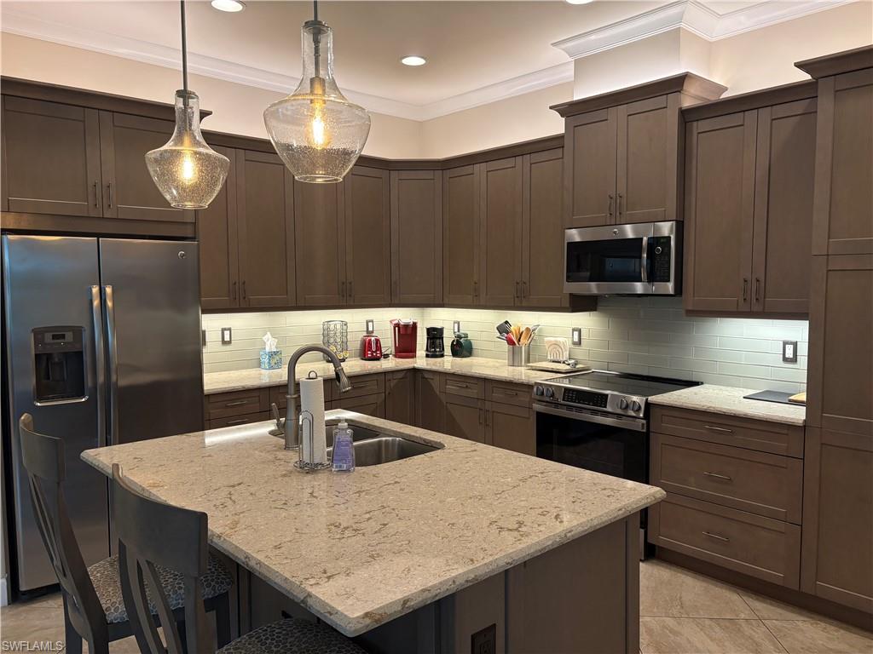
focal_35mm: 26
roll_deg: +0.9
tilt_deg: -3.6
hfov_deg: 67.3
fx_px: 656
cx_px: 436
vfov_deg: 53.1
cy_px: 327
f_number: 1.6
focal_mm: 5.96
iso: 125
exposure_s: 1/120
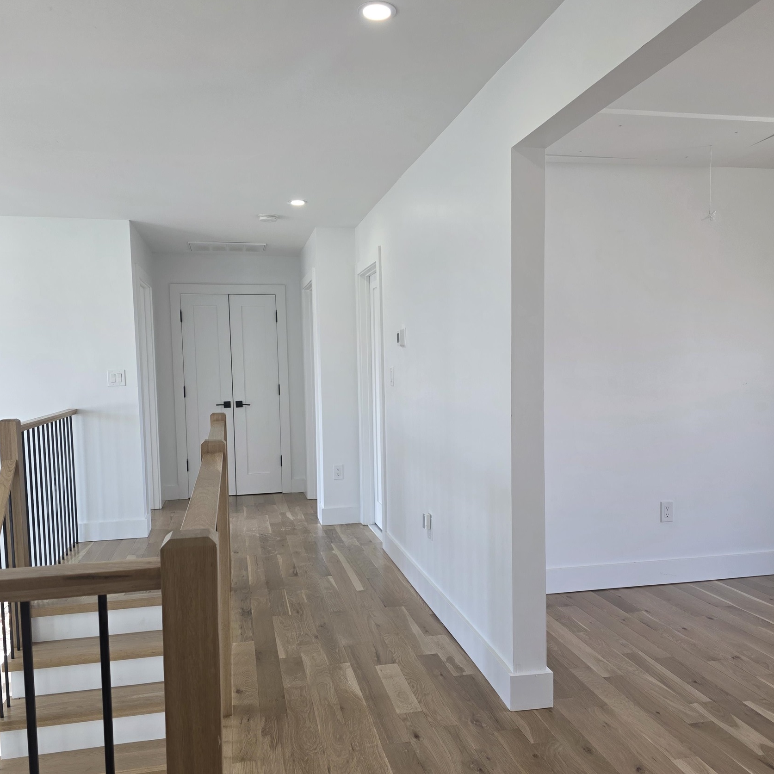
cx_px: 398
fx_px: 708
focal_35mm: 28
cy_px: 432
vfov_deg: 57.2
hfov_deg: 57.3
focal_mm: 6.3
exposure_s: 1/120
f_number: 1.7
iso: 64
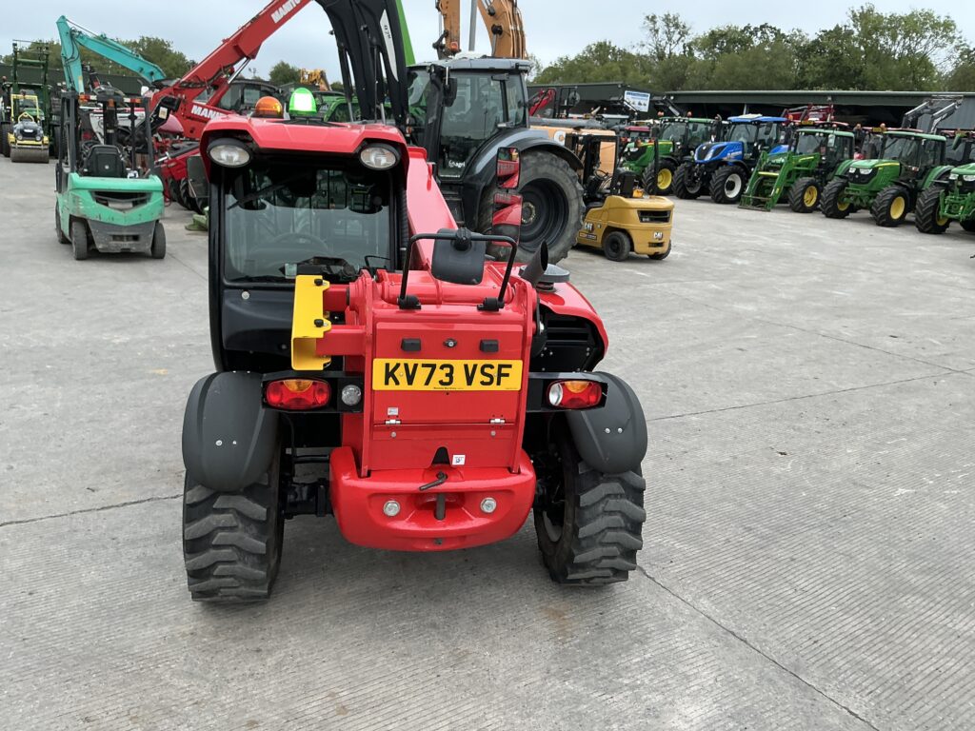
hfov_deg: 63.4
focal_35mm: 28
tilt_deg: -13.2
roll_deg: -1.6
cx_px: 488
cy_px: 366
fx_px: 789
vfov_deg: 49.7
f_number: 1.8
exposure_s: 1/122
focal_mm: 3
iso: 32
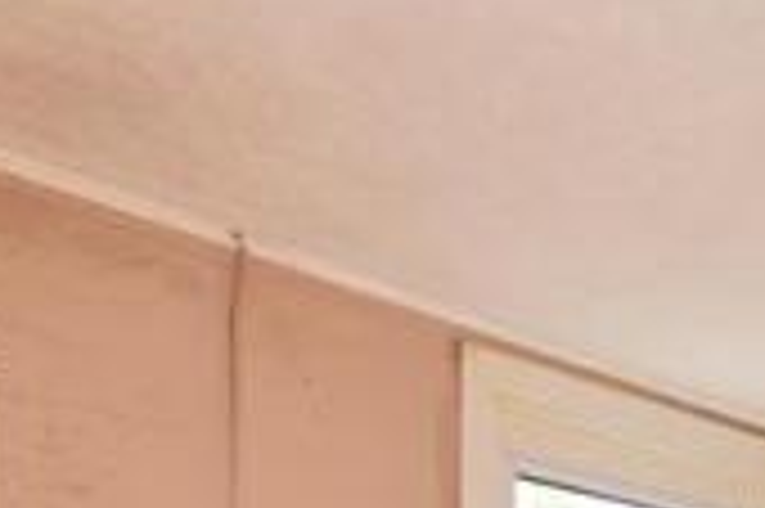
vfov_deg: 19.0
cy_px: 856
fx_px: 1231
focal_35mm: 58
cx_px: 1017
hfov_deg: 28.0
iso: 400
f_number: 5.6
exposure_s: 1/13
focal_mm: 10
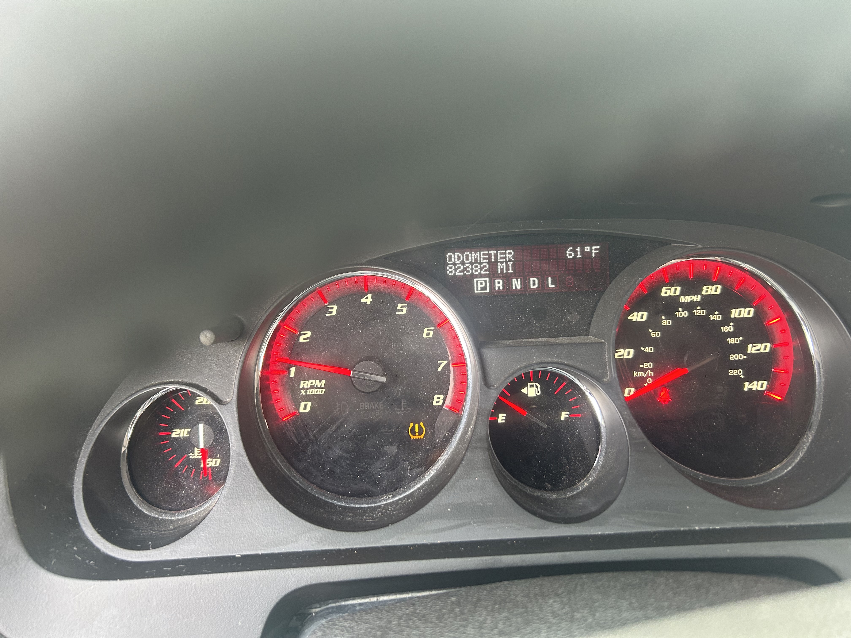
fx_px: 639
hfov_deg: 67.3
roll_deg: +1.4
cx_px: 426
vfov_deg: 53.1
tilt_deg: -19.6
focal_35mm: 26
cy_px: 319
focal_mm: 5.7
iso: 125
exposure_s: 1/61
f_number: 1.5
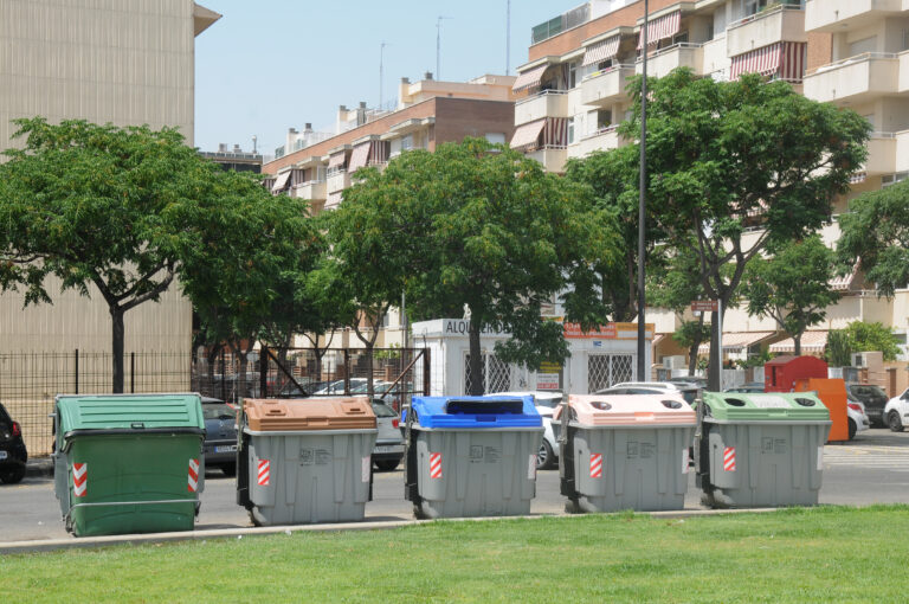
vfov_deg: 18.9
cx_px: 454
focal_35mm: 72
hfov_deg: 28.1
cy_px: 302
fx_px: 1816
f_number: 9.5
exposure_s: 1/180
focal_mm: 48
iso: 200
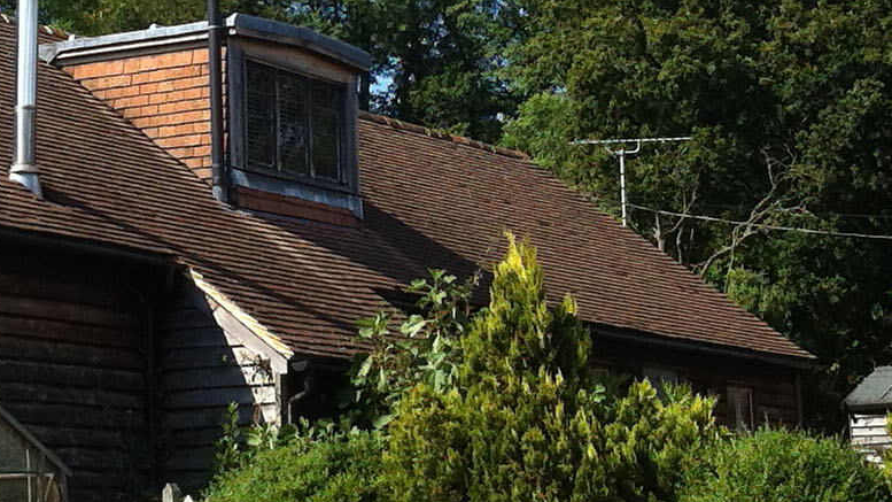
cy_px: 17
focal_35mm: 127
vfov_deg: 9.5
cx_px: 240
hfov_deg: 16.8
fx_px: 3004
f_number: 2.8
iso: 80
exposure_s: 1/1140
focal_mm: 3.85
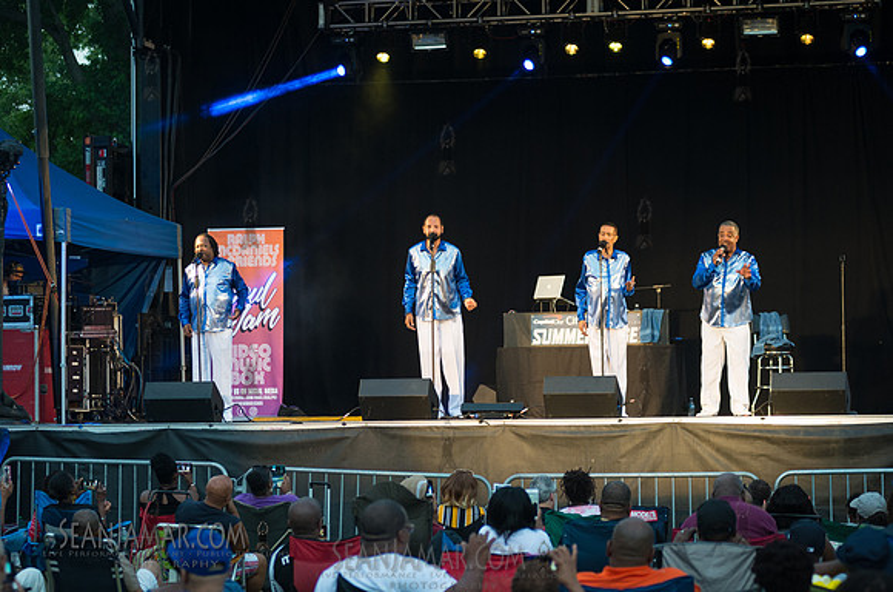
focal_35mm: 112
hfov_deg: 18.3
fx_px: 2766
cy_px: 305
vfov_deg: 12.2
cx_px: 454
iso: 1250
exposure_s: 1/250
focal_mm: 92
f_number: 3.5
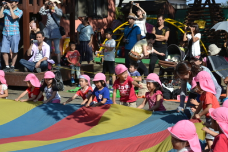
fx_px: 523
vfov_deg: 16.6
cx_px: 114
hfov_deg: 24.6
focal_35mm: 82
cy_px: 76
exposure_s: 1/250
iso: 100
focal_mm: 55
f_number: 8
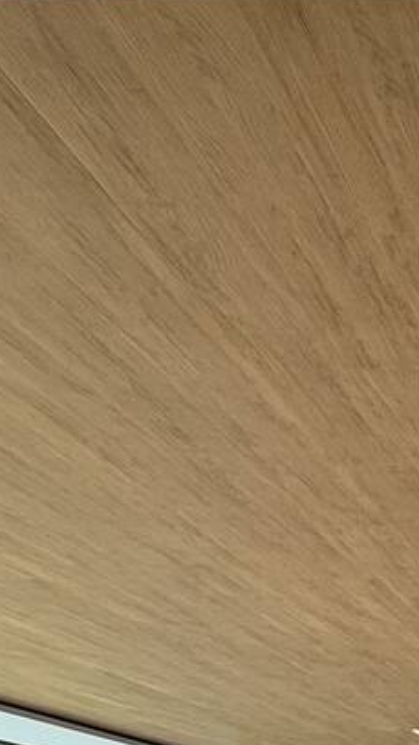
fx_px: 1066
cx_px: 752
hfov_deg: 17.8
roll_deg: +0.7
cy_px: 833
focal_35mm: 54
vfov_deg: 33.3
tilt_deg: +4.6
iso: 64
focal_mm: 2.22
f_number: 2.2
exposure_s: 1/125
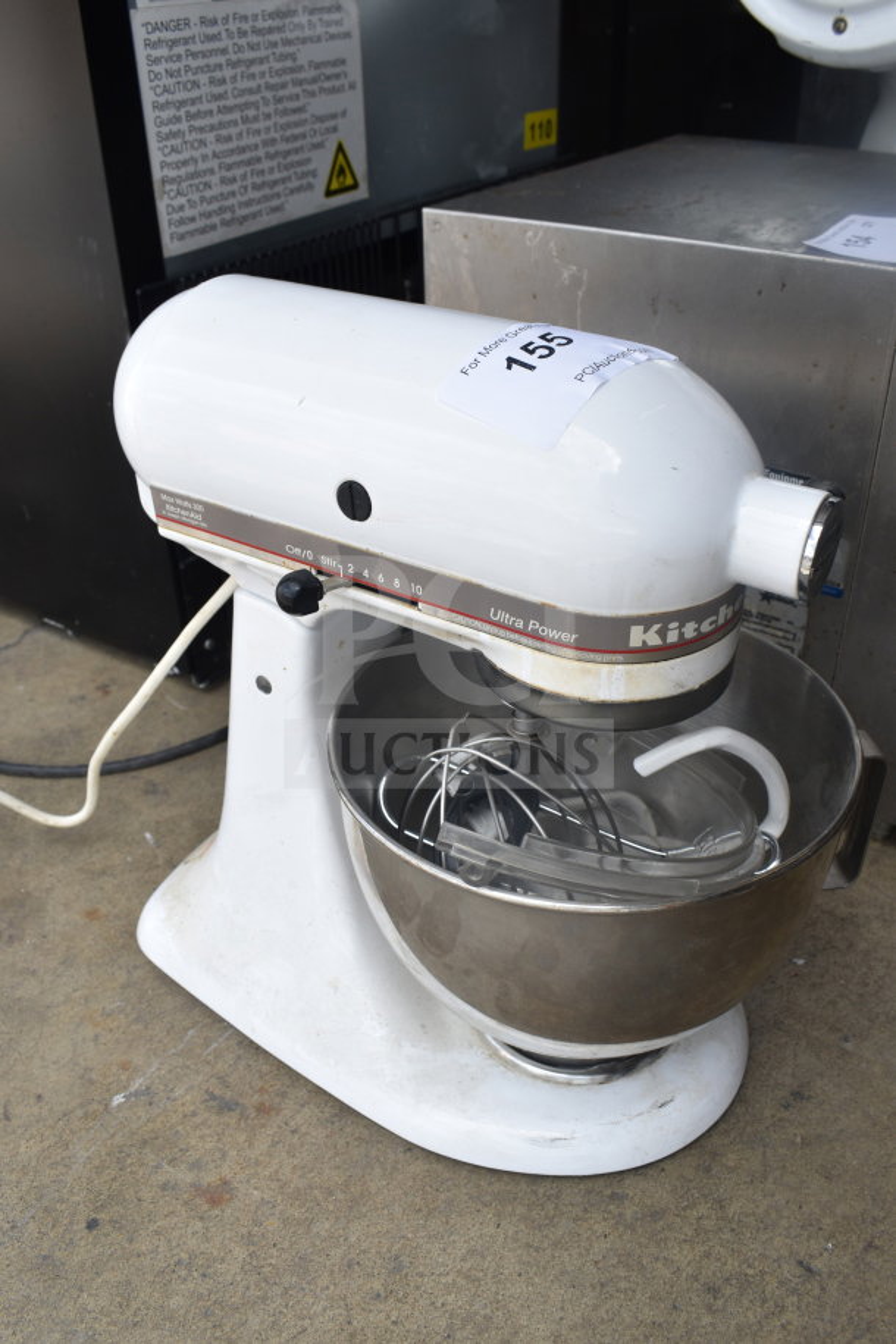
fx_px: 1120
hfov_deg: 43.6
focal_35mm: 30
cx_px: 448
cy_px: 672
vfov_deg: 61.9
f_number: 7.1
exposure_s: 1/160
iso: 200
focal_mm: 20
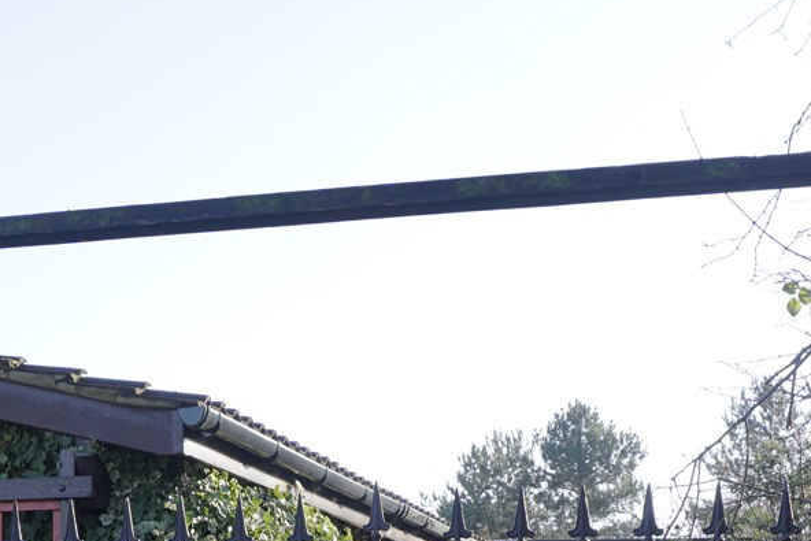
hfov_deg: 27.6
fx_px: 1645
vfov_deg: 17.3
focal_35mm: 73
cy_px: 737
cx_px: 323
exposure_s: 1/100
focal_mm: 16
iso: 100
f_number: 6.3
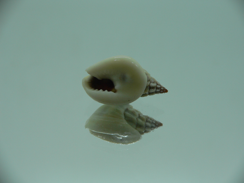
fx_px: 247
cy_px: 92
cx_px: 122
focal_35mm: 35
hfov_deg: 52.6
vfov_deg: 40.7
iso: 80
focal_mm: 4.6
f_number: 2.8
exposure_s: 1/80
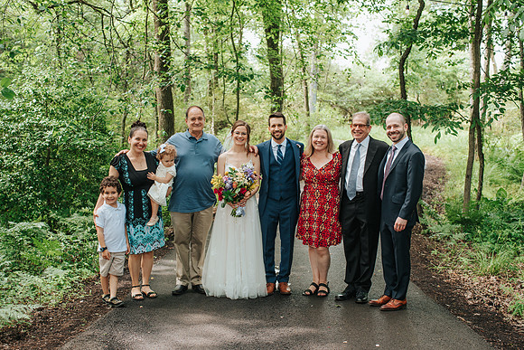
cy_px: 206
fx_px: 614
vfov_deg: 31.7
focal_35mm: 42
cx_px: 255
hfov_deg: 46.2
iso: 400
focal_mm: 35
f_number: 3.2
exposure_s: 1/250
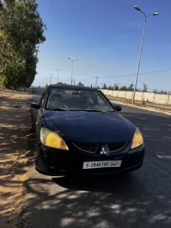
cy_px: 114
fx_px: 171
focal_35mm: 26
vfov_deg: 67.3
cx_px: 86
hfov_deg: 53.1
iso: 50
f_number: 1.5
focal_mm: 5.7
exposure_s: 1/3165
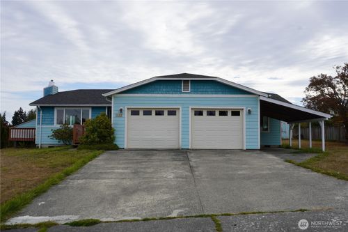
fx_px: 319
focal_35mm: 33
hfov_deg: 57.2
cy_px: 116
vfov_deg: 39.9
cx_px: 174
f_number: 14
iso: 100
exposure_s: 1/80
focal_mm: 22
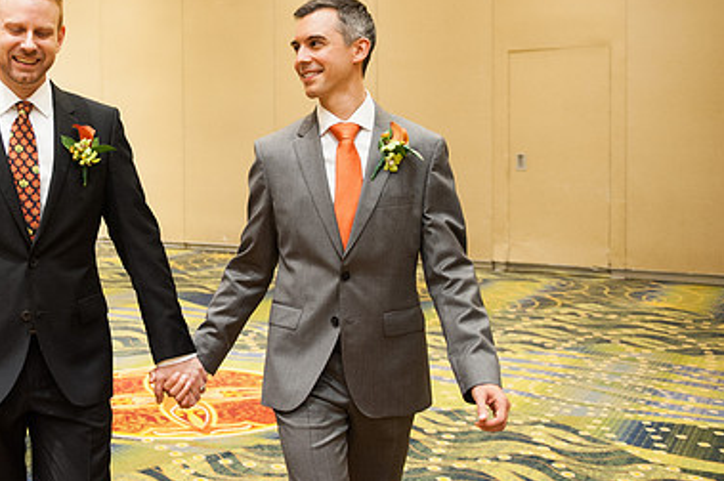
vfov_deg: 25.3
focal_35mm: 53
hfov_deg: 36.6
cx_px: 178
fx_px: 1065
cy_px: 154
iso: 1000
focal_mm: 31
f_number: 2.8
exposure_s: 1/60
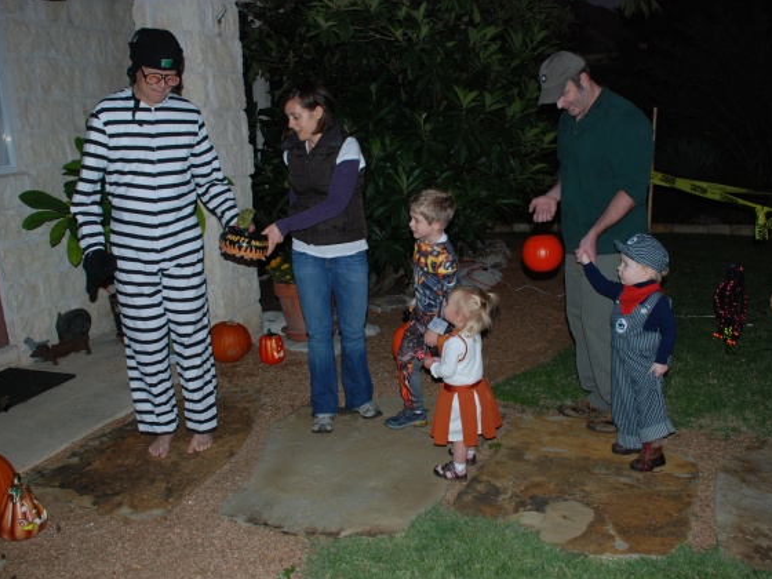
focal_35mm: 33
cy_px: 292
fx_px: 736
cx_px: 414
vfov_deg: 42.9
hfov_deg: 55.3
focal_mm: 20
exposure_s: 1/60
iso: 200
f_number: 3.8
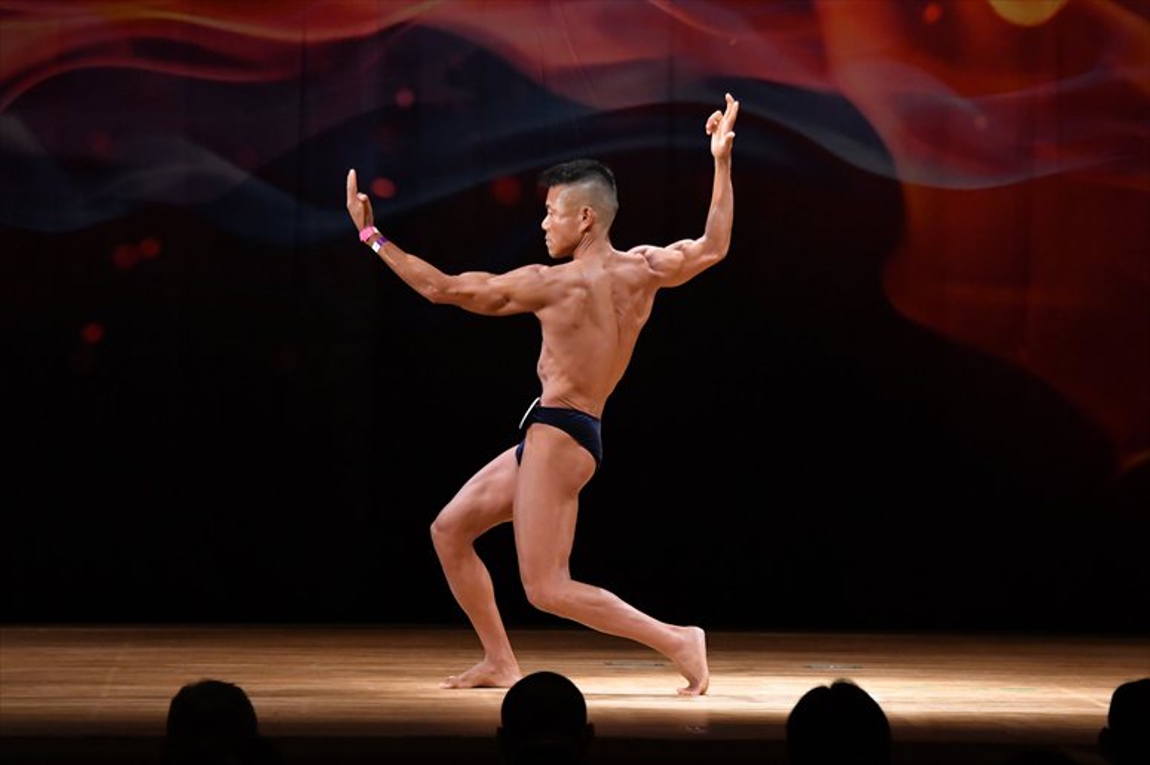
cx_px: 575
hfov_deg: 9.2
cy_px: 382
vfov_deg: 6.1
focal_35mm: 225
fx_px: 7184
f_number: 5.6
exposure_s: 1/400
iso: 4000
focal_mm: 150
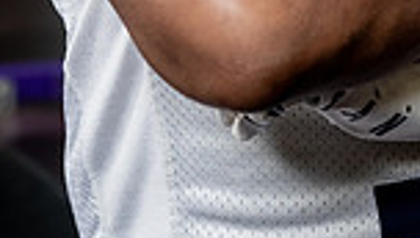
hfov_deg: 13.8
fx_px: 1729
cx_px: 337
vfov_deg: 7.3
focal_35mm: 155
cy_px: -360
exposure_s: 1/250
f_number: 4
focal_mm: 50
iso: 640
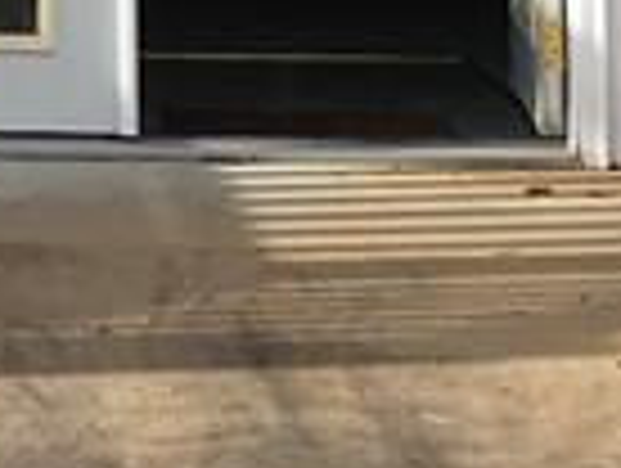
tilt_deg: +4.2
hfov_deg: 8.9
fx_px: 3864
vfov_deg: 6.6
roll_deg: +1.2
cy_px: -621
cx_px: -428
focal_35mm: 215
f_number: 2.2
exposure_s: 1/1425
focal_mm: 4.15
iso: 25
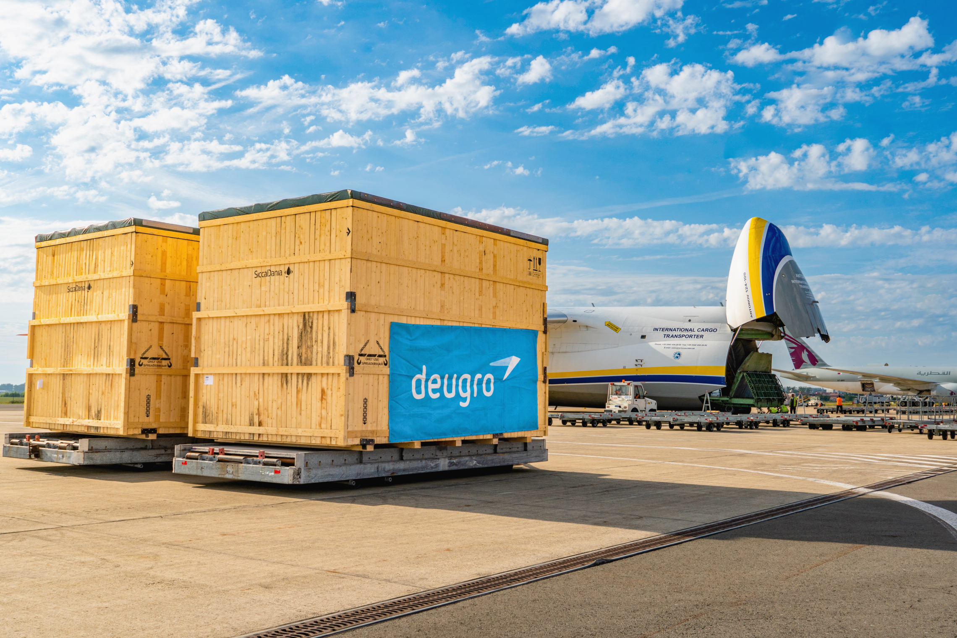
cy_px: 319
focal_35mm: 36
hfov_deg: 53.1
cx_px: 478
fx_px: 957
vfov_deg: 36.9
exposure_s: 1/250
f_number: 11
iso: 100
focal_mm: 24
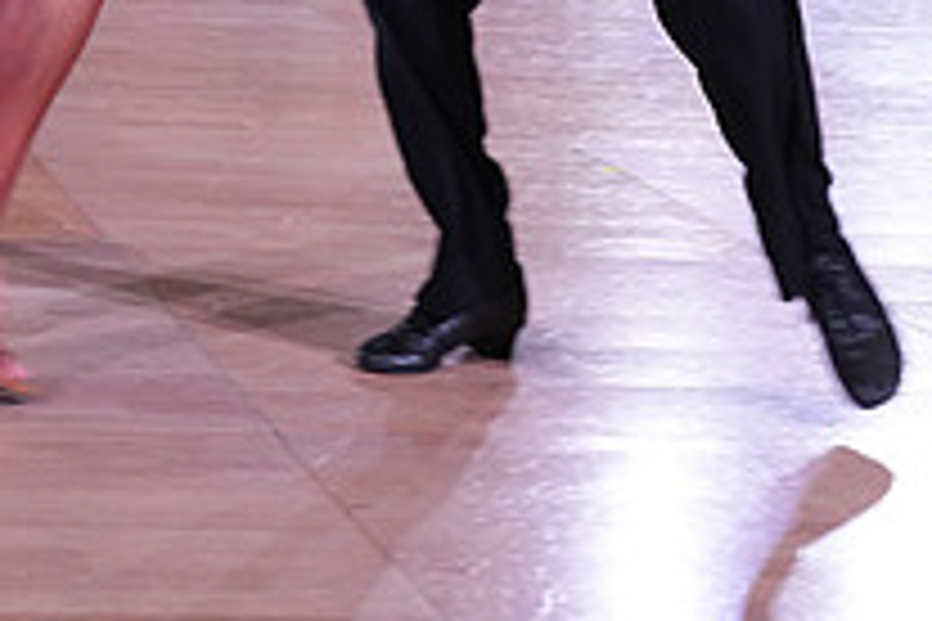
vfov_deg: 11.3
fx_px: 2899
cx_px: 178
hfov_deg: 18.1
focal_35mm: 112
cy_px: -513
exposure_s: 1/250
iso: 2000
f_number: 5.6
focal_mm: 40
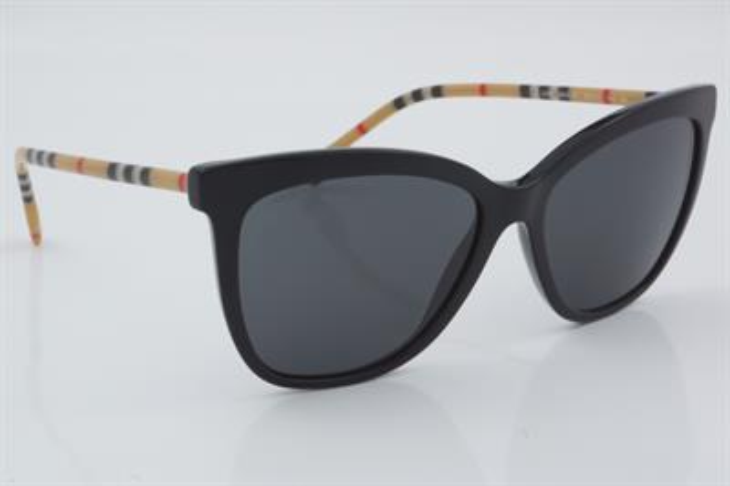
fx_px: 1672
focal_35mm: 82
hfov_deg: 24.6
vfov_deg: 16.5
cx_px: 365
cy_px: 243
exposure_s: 1/4
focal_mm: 55
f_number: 32
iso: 100
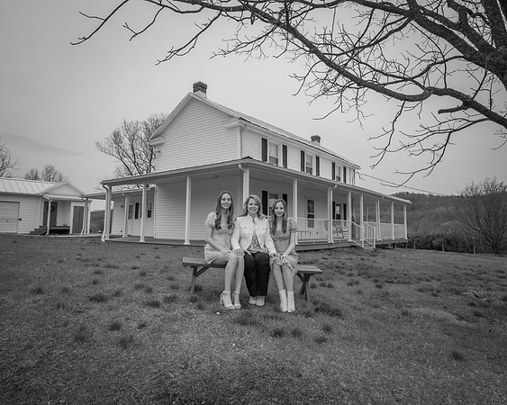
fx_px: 329
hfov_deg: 75.2
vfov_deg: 63.2
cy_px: 202
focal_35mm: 22
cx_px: 254
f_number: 13
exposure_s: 1/250
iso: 200
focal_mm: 13
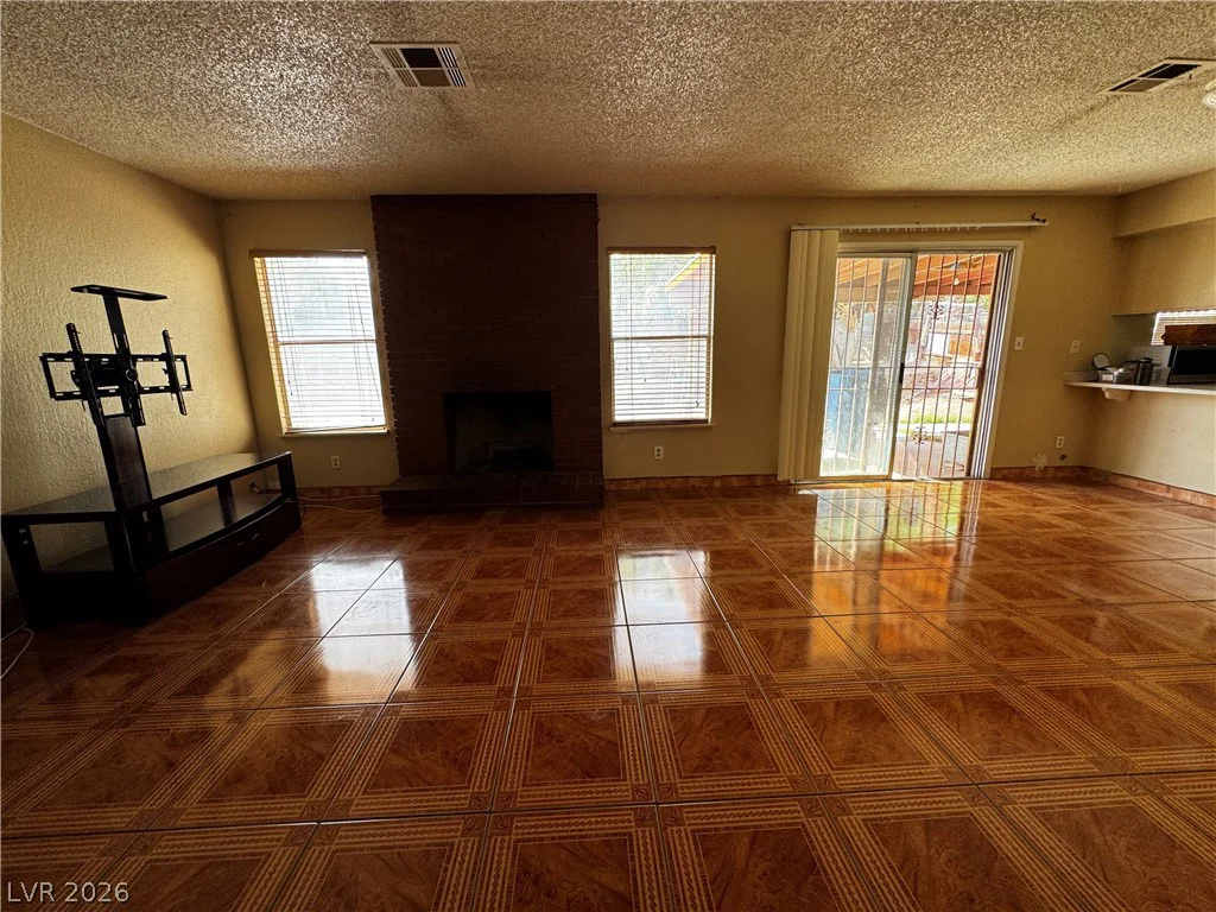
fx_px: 492
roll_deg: +0.6
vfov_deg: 85.7
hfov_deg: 102.1
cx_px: 608
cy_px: 456
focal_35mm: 14
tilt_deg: -13.1
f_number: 2.2
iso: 80
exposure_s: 1/99
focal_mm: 2.22
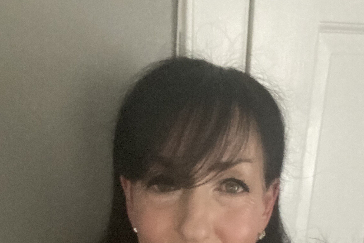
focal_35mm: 42
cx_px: 183
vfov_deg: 29.7
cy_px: 244
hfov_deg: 46.4
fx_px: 425
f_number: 2.2
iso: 1600
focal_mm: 2.71
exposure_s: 1/15
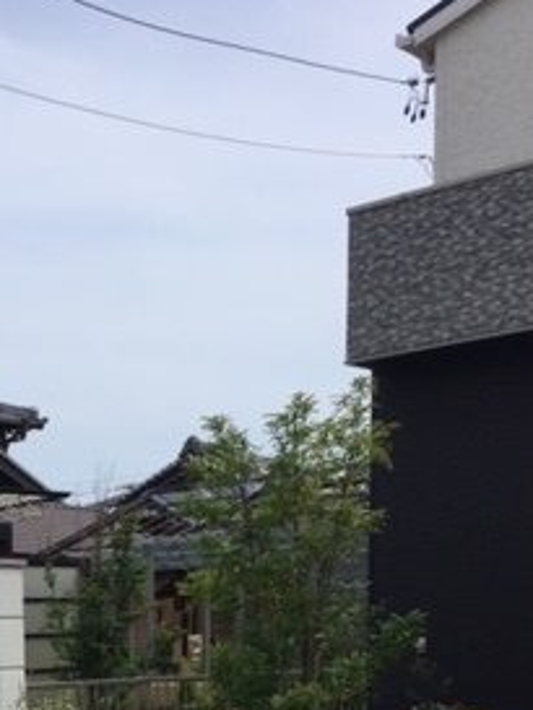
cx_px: 21
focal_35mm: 68
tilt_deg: -8.8
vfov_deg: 25.9
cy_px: 822
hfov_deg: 21.0
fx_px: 1395
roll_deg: -1.4
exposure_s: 1/2639
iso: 32
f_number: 2.2
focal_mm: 4.15
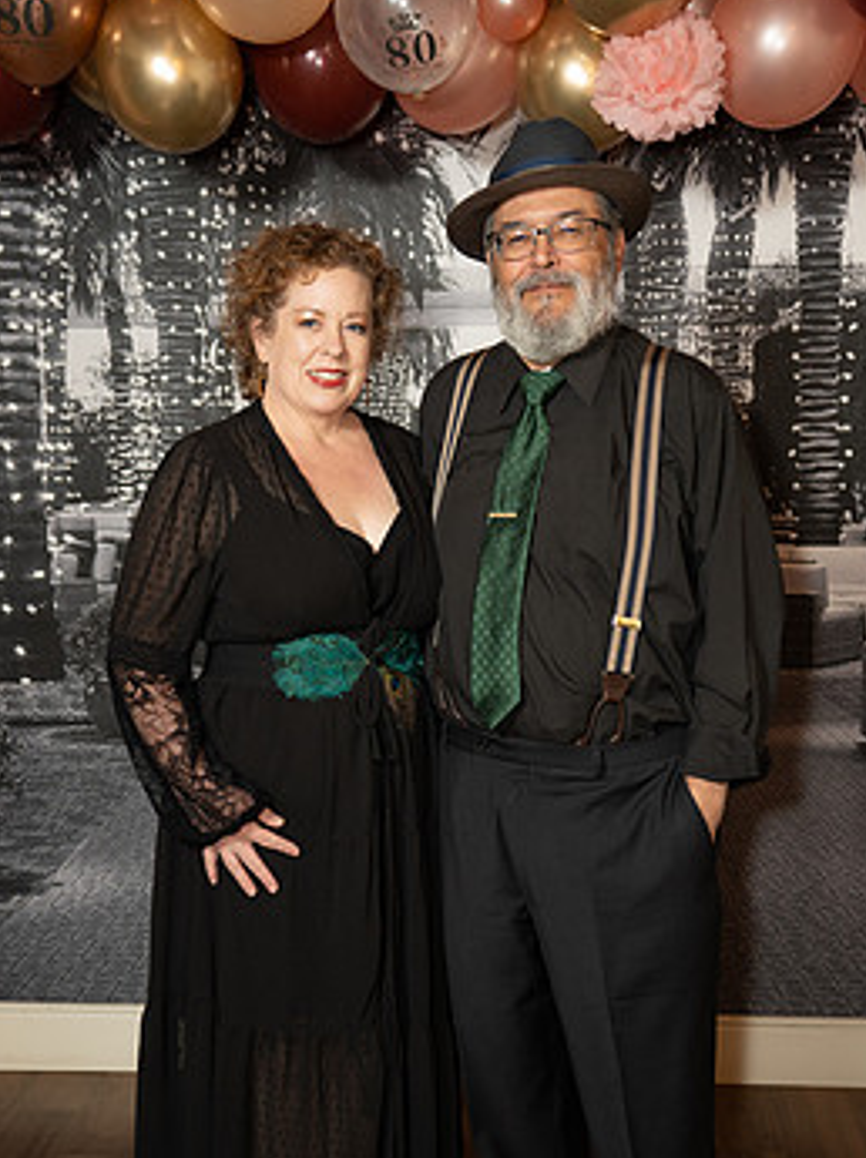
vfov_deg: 34.8
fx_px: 1838
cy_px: 705
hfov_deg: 26.5
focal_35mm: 55
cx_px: 440
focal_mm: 43.8
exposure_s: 1/160
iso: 1000
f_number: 2.8
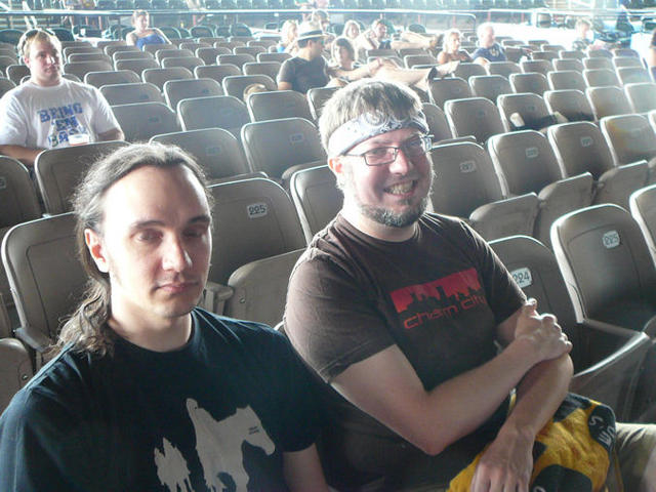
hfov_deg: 50.1
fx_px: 701
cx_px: 328
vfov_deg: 38.7
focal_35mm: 37
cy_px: 246
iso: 200
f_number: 2.8
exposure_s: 1/15
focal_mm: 5.2
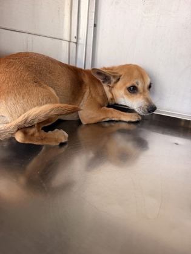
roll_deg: -4.5
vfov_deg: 71.6
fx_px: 177
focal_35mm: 24
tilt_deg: -21.5
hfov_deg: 56.8
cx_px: 96
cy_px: 127
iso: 80
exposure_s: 1/121
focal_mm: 6.76
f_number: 1.78
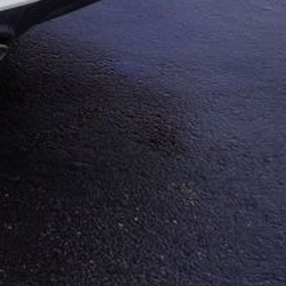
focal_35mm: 128
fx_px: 1197
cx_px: -357
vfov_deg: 12.9
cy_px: -140
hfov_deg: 11.6
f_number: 10
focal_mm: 21
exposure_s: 1/200
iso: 100
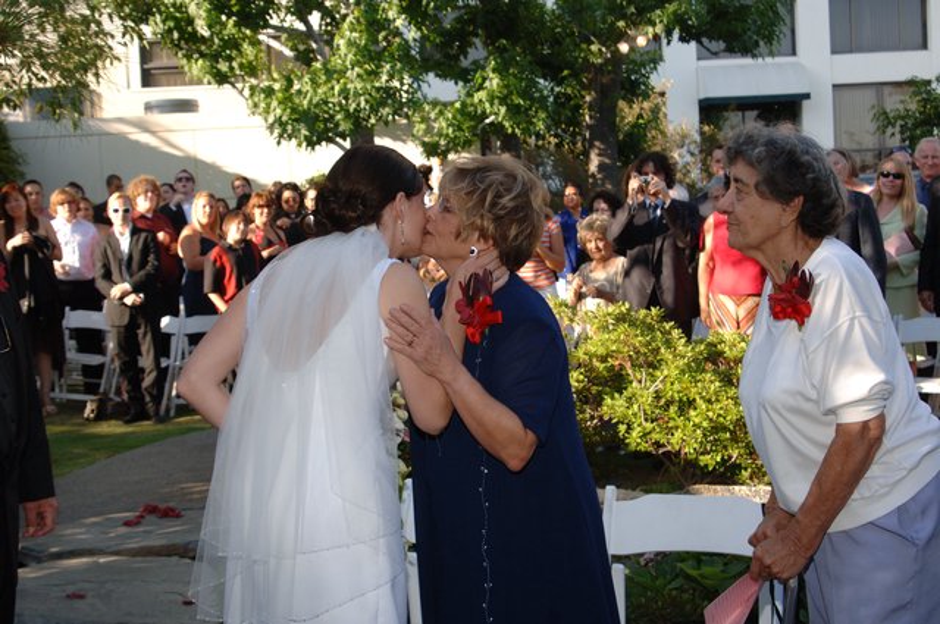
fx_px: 1486
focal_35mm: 57
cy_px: 312
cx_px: 470
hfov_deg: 35.1
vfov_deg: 23.7
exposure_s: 1/250
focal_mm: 38
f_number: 7.6
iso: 400
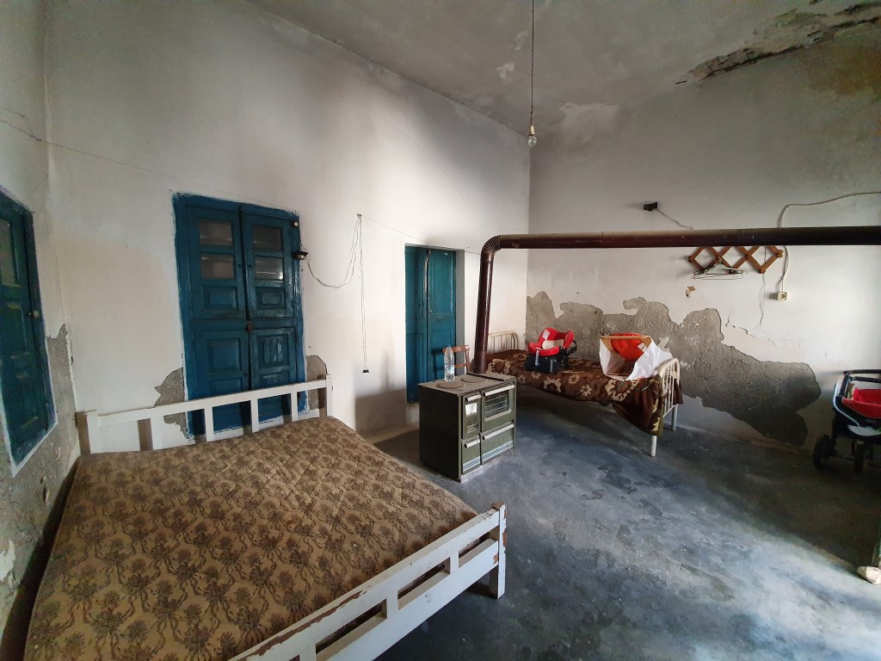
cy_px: 330
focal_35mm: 13
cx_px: 440
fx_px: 331
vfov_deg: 89.9
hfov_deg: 106.2
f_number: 2.2
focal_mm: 1.8
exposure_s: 1/50
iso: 400
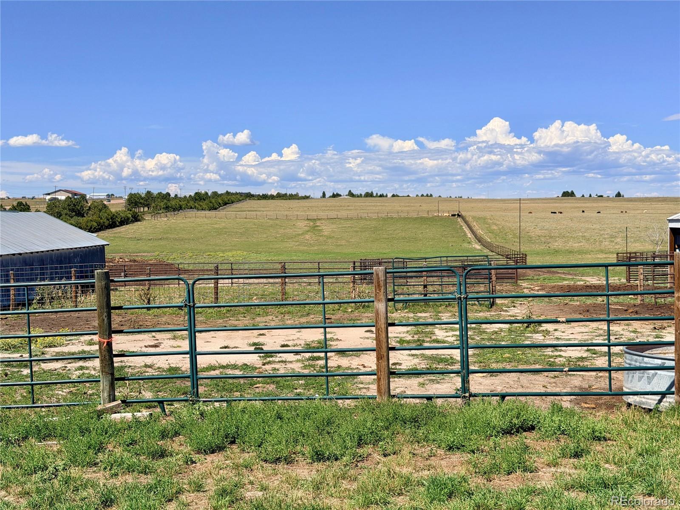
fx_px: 943
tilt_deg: -2.4
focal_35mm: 48
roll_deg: +1.4
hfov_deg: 39.7
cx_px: 340
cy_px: 255
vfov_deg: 30.3
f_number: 1.78
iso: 64
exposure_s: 1/7143
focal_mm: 6.76
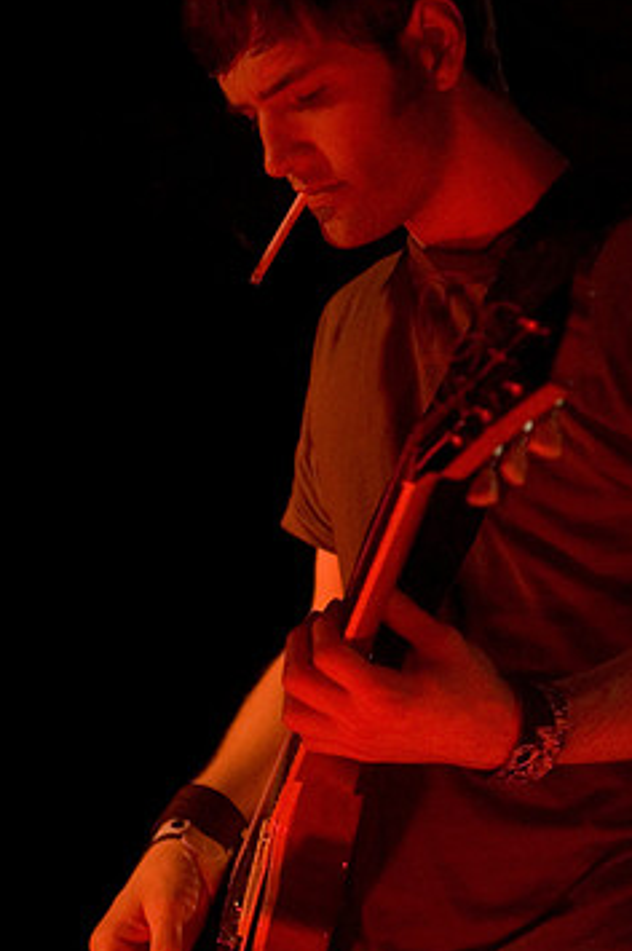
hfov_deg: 10.3
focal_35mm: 133
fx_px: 3509
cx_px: 331
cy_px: 522
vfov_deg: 15.4
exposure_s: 1/50
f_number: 2.8
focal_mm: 70
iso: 800
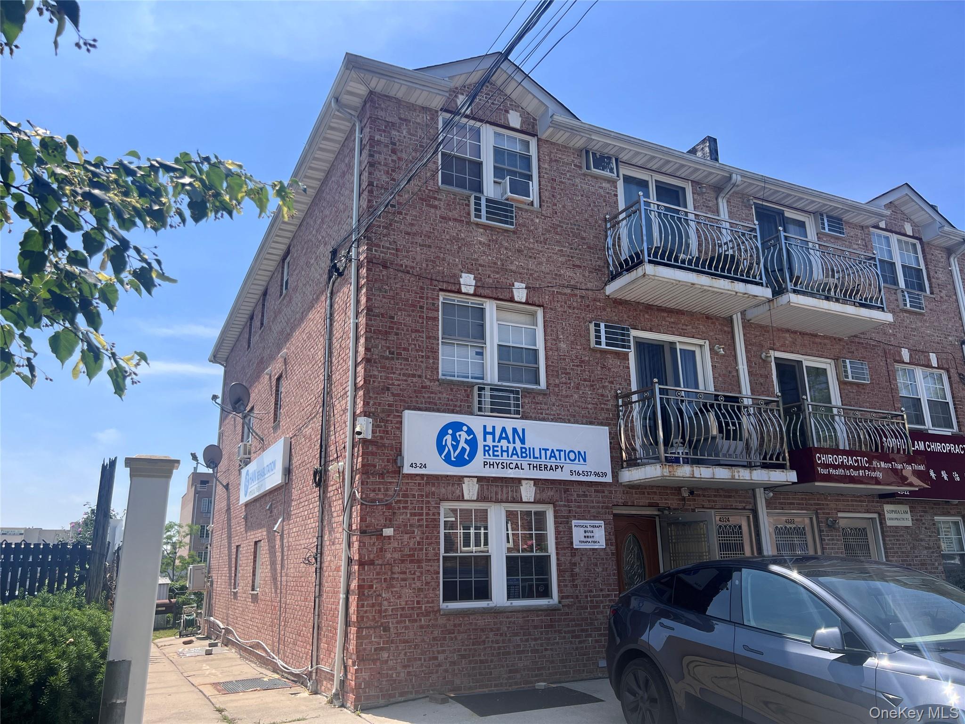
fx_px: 725
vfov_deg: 53.1
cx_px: 482
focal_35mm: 26
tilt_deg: +16.0
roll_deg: +0.8
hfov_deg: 67.3
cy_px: 362
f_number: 1.5
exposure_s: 1/3077
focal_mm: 5.7
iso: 50
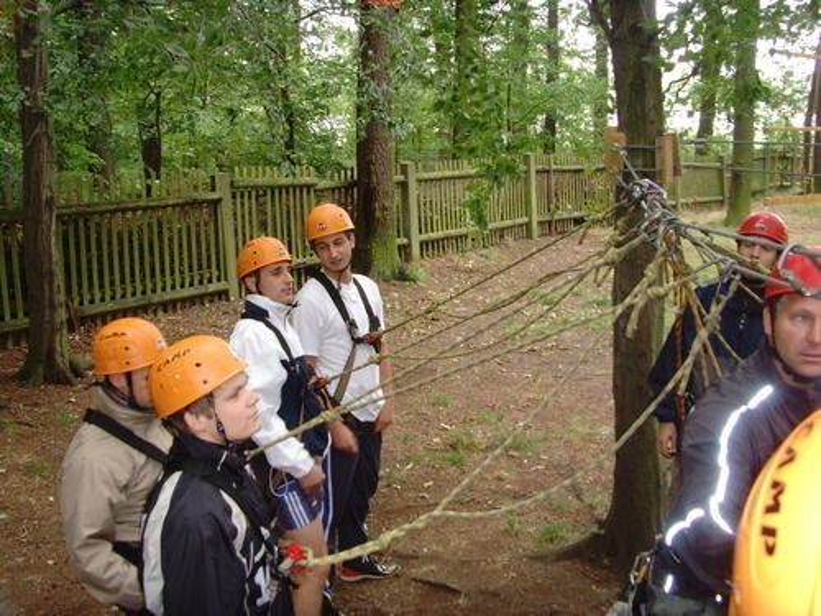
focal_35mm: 39
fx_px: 925
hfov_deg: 47.9
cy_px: 308
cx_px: 410
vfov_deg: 36.8
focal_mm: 6.6
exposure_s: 1/45
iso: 200
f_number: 3.5
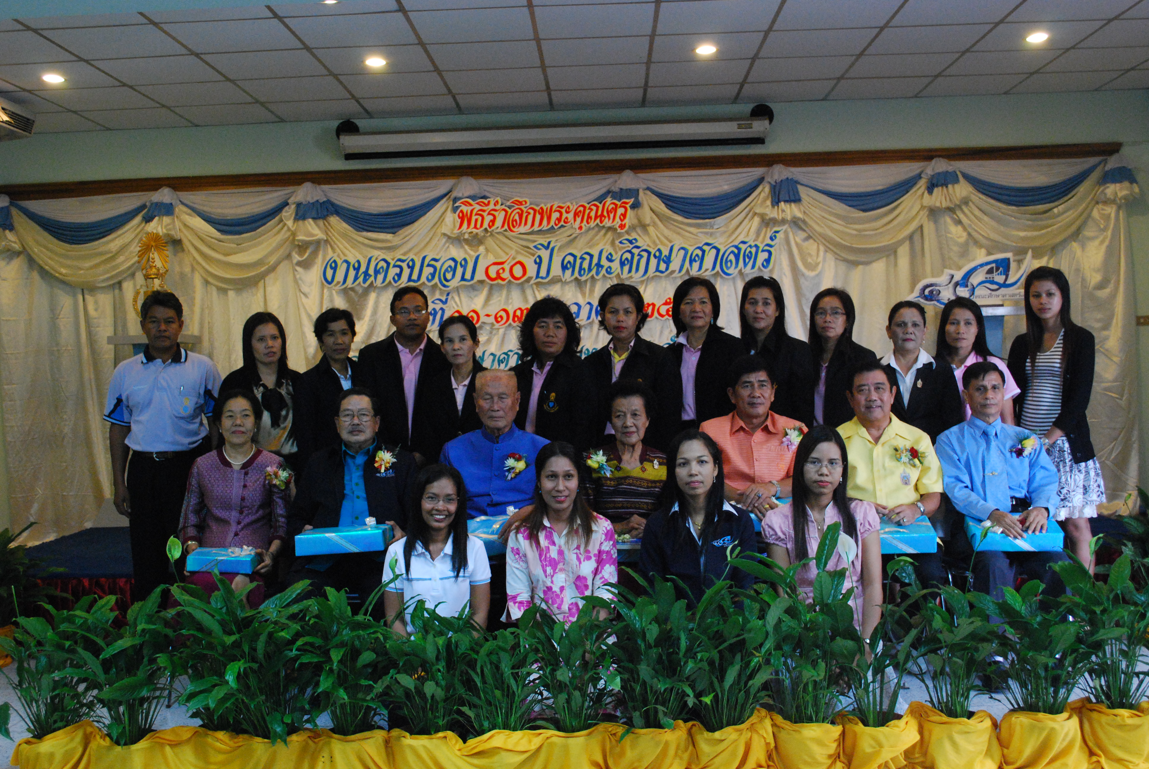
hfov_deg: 53.1
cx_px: 574
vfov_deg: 37.0
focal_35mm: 36
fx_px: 1150
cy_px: 384
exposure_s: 1/25
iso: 1600
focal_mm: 24
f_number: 5.6
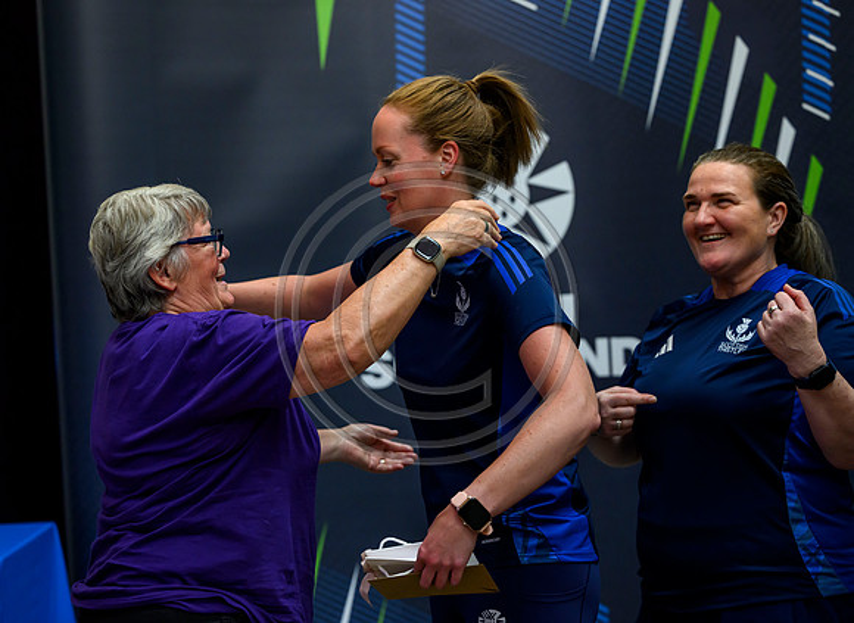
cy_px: 307
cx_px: 380
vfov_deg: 17.5
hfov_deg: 23.8
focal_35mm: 83
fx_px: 2028
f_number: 3.5
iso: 4000
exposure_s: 1/400
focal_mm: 77
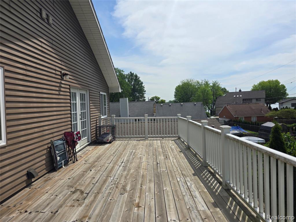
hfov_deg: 73.9
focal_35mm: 23
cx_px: 148
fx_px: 197
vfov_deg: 58.9
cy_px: 111
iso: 12
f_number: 1.7
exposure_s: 1/1189
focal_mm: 6.3
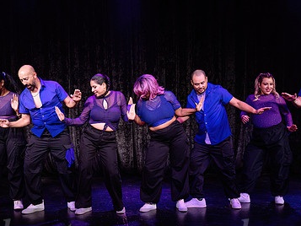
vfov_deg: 29.1
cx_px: 116
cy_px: 121
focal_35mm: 50
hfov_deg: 38.0
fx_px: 435
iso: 1250
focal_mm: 32
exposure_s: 1/400
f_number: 3.2
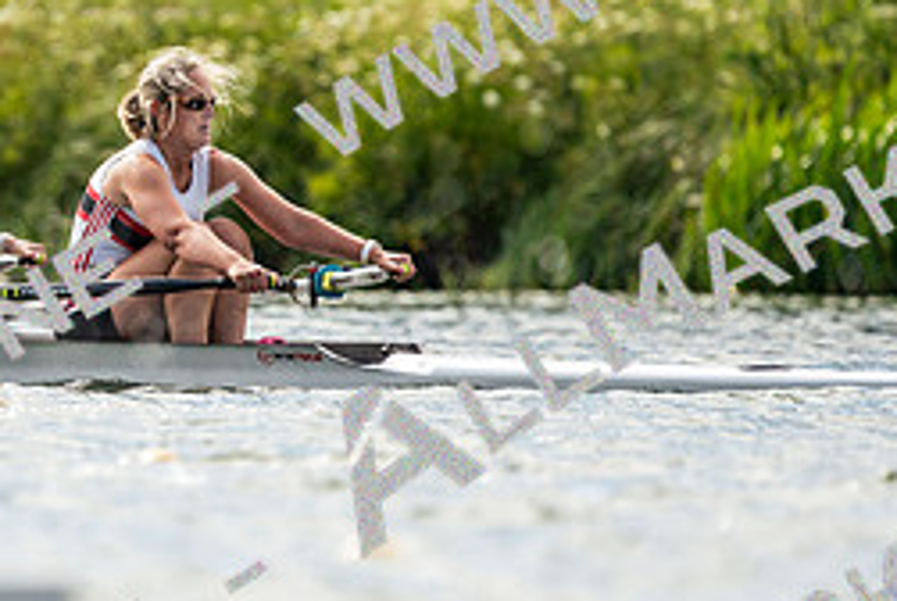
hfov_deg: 1.5
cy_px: 216
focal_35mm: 1386
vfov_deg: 1.0
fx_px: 34574
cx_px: 36
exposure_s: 1/2000
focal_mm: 600
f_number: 6.3
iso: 400
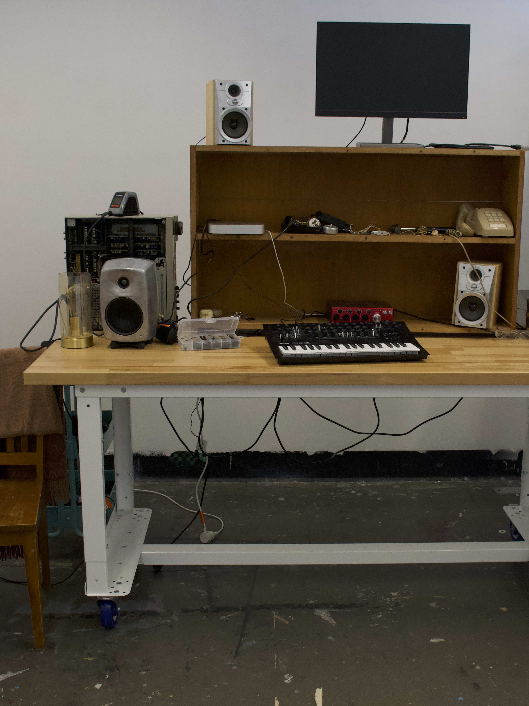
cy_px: 350
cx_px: 280
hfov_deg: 32.9
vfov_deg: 42.9
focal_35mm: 44
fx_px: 896
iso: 2800
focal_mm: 20
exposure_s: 1/125
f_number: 6.3
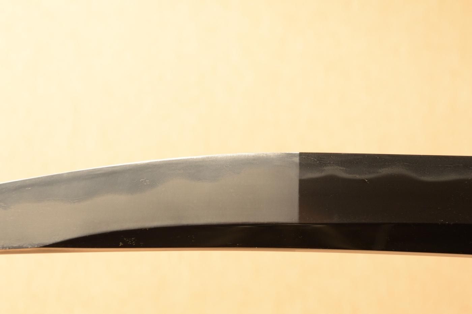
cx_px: 236
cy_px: 157
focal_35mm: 135
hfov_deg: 15.2
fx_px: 1769
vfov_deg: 10.1
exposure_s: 1/2
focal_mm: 90
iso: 400
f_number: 11
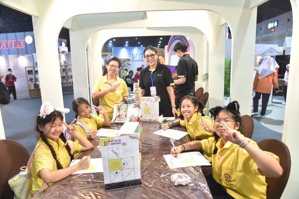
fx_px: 199
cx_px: 150
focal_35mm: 24
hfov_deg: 73.7
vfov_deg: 53.1
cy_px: 100
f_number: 4
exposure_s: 1/25
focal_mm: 24
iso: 1600
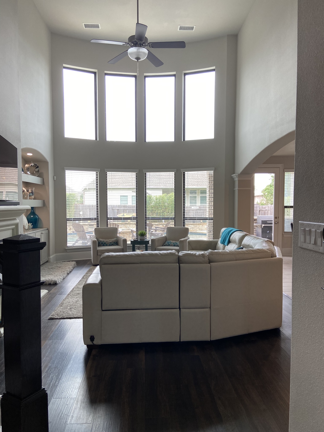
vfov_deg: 67.3
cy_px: 216
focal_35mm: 26
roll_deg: +0.7
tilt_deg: -2.6
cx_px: 162
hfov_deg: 53.1
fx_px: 324
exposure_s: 1/120
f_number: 1.8
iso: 50
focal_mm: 4.25
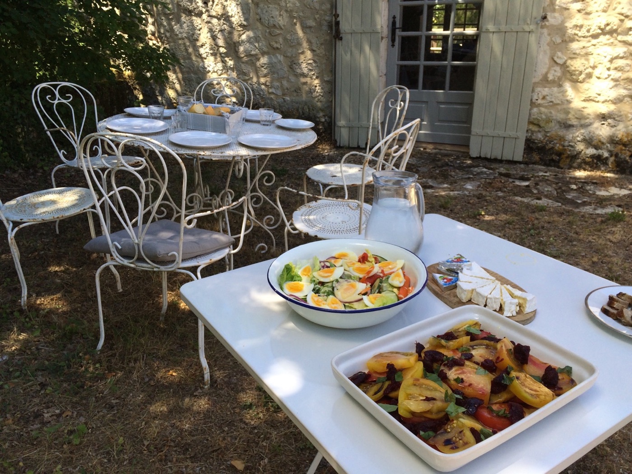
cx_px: 316
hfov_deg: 61.7
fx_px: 529
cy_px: 237
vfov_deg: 48.2
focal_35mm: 29
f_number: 2.2
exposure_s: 1/720
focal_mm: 4.15
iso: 32
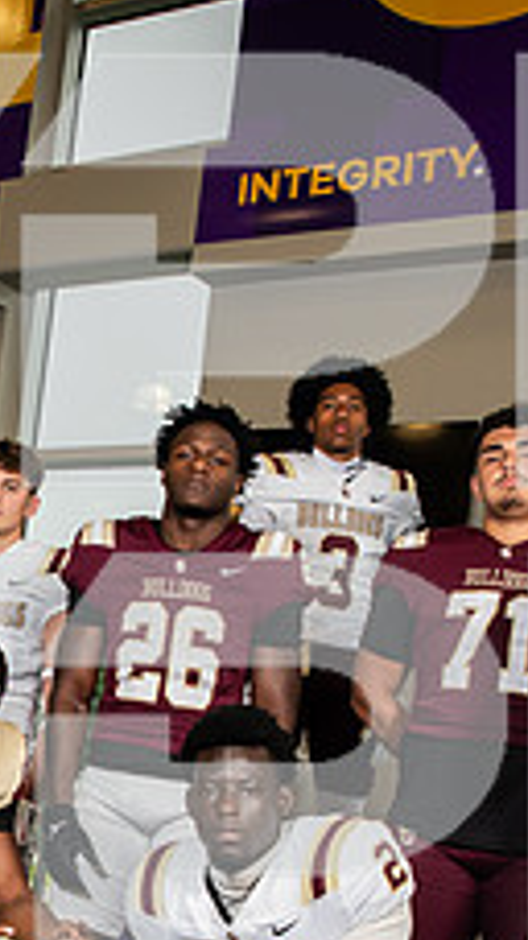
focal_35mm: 64
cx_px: -45
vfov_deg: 31.8
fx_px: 1595
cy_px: 773
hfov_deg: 18.1
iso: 500
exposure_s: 1/250
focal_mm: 24
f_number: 5.6
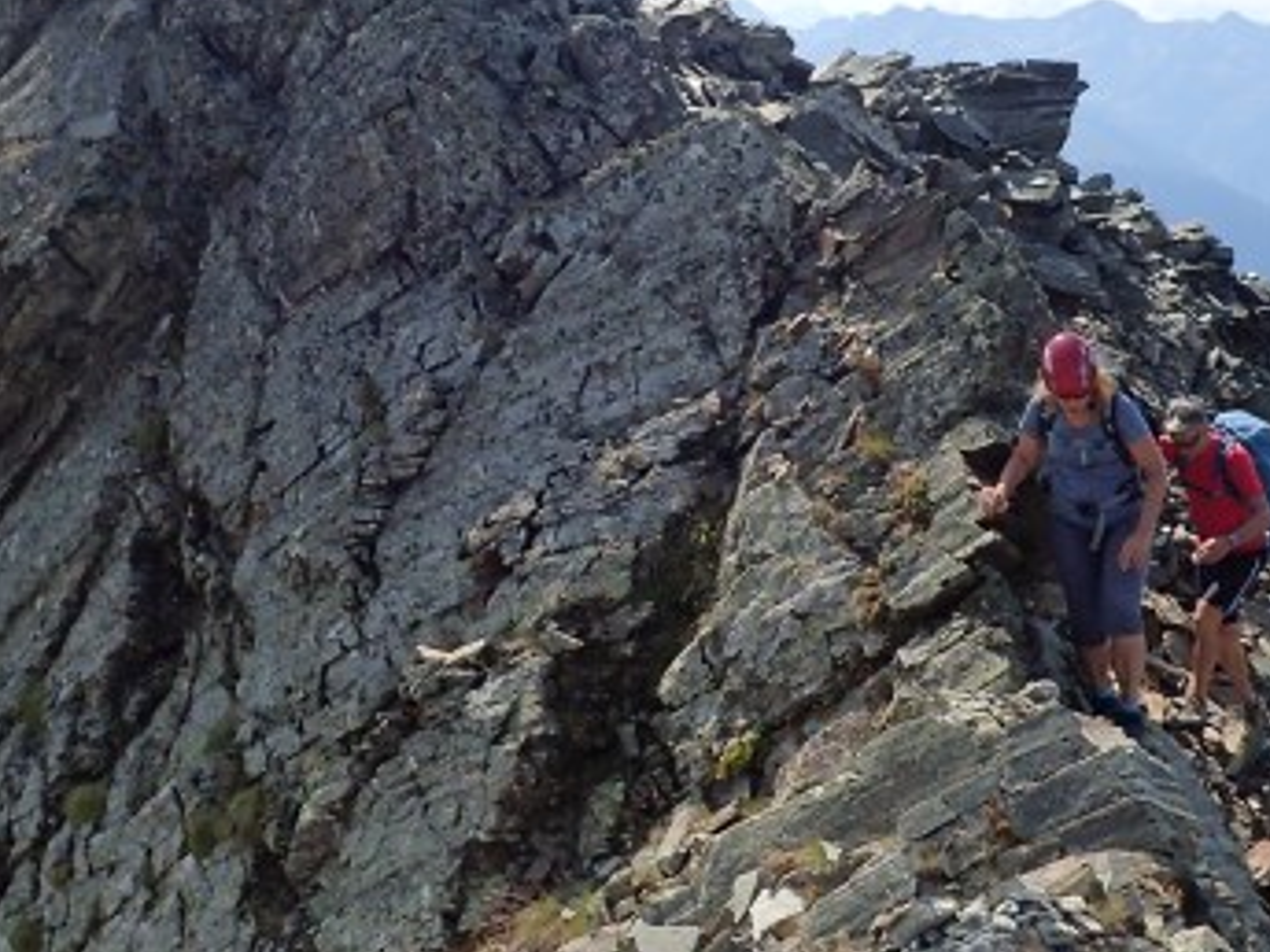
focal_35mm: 57
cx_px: 554
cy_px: 269
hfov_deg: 33.7
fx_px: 2091
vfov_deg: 25.4
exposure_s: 1/500
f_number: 8
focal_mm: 4.5
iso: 250
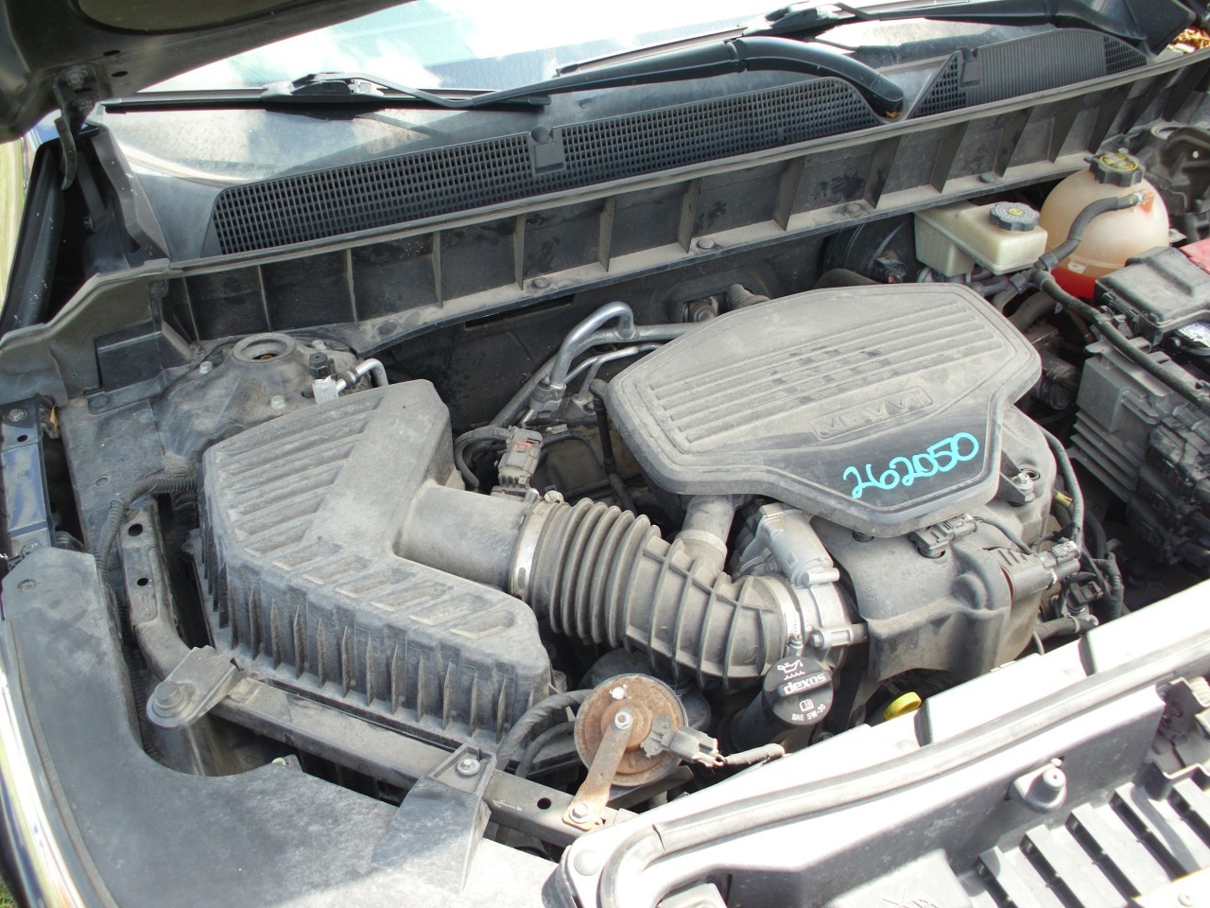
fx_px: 1328
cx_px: 605
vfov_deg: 37.7
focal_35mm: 38
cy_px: 454
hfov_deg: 49.0
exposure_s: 1/90
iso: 50
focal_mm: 6.3
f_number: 2.9
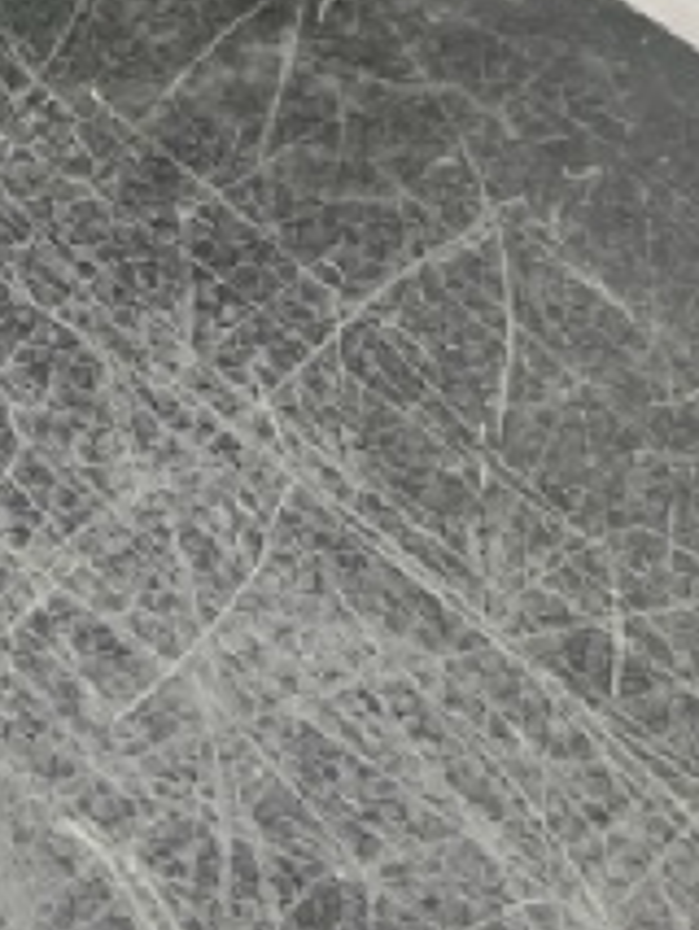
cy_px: -969
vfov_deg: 11.4
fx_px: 4196
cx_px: -236
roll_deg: -2.6
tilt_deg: -18.1
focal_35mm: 156
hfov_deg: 9.3
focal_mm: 4.2
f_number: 1.6
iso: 100
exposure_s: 1/121
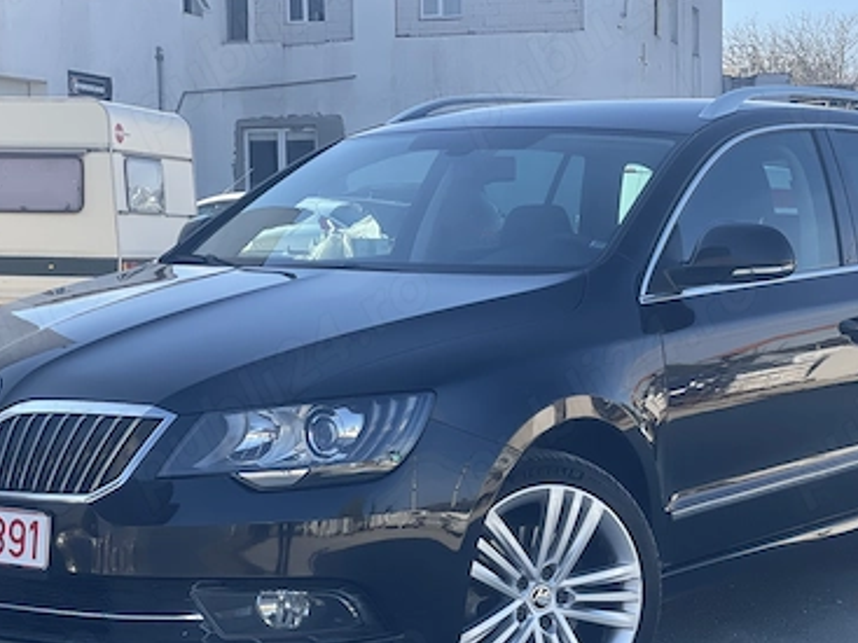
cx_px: 442
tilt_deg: -4.5
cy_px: 407
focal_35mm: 85
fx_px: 2106
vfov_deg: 17.3
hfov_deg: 23.0
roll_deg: +1.1
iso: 32
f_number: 2
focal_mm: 6
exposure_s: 1/448
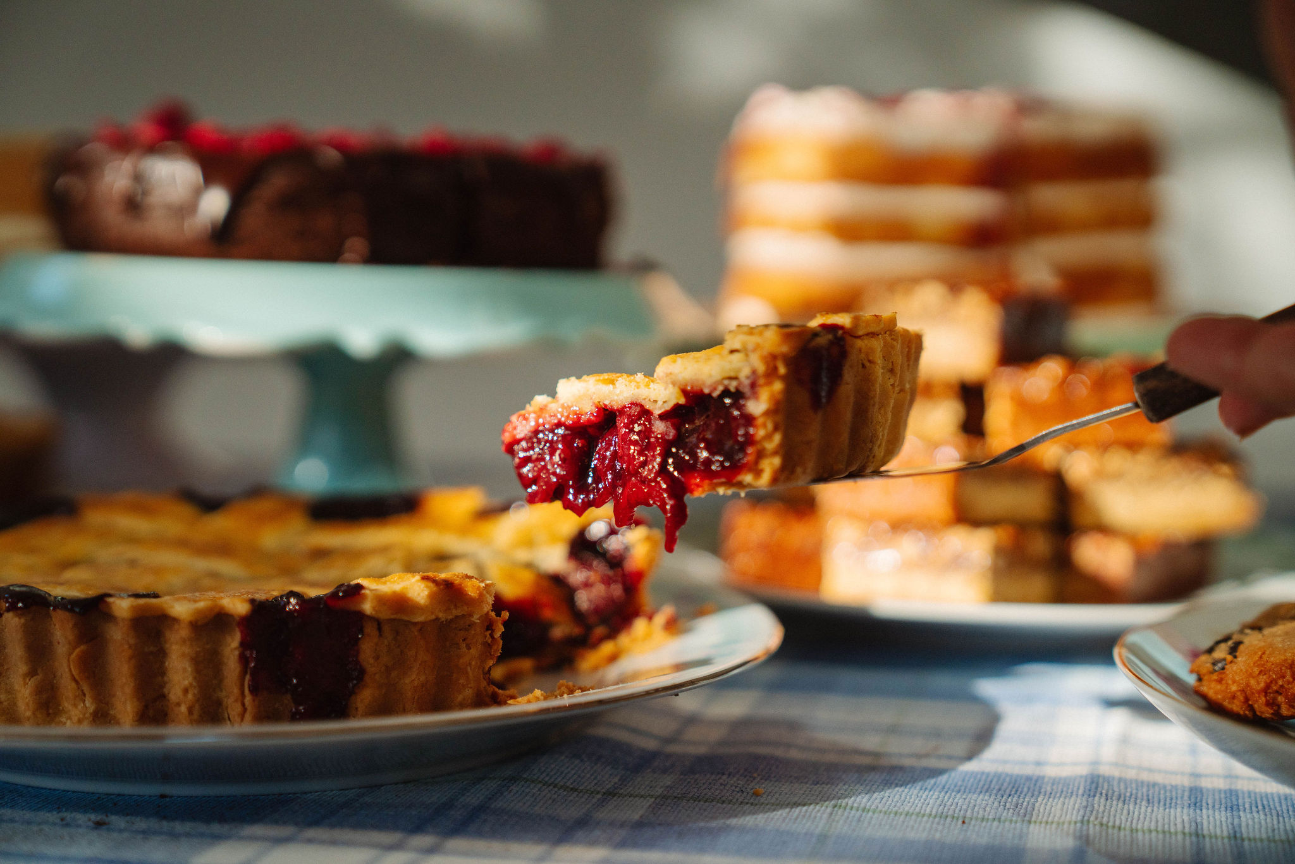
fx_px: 2087
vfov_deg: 23.4
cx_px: 648
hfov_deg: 34.5
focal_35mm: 58
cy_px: 432
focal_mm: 58
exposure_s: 1/5000
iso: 1000
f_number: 2.8
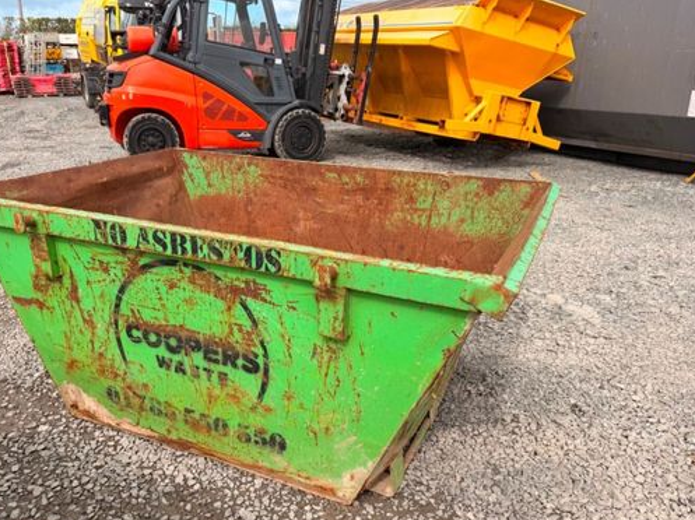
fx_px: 582
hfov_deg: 61.6
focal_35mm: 29
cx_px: 313
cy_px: 291
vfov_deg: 48.1
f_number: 1.78
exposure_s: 1/2703
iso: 80
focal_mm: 6.76
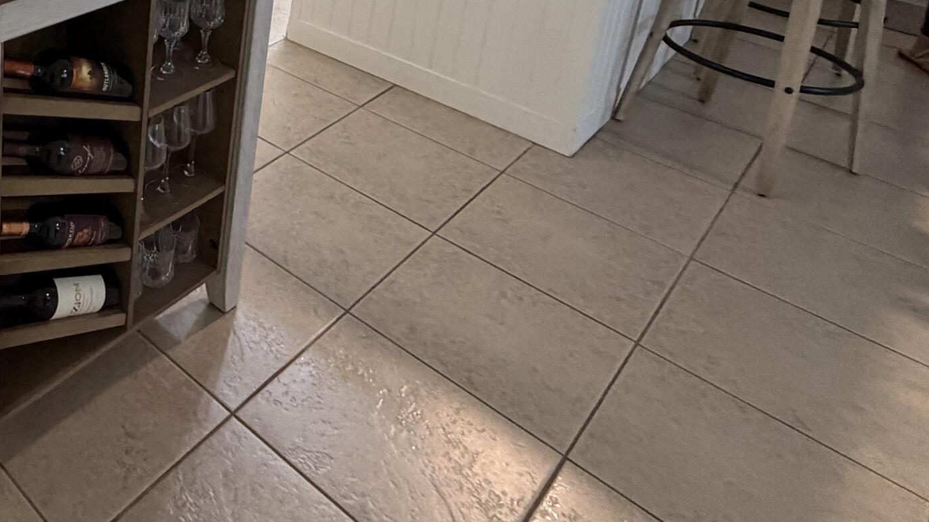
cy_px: -139
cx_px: -11
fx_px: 813
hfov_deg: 48.4
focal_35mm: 33
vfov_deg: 29.4
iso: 400
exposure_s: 1/60
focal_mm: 2.22
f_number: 2.2
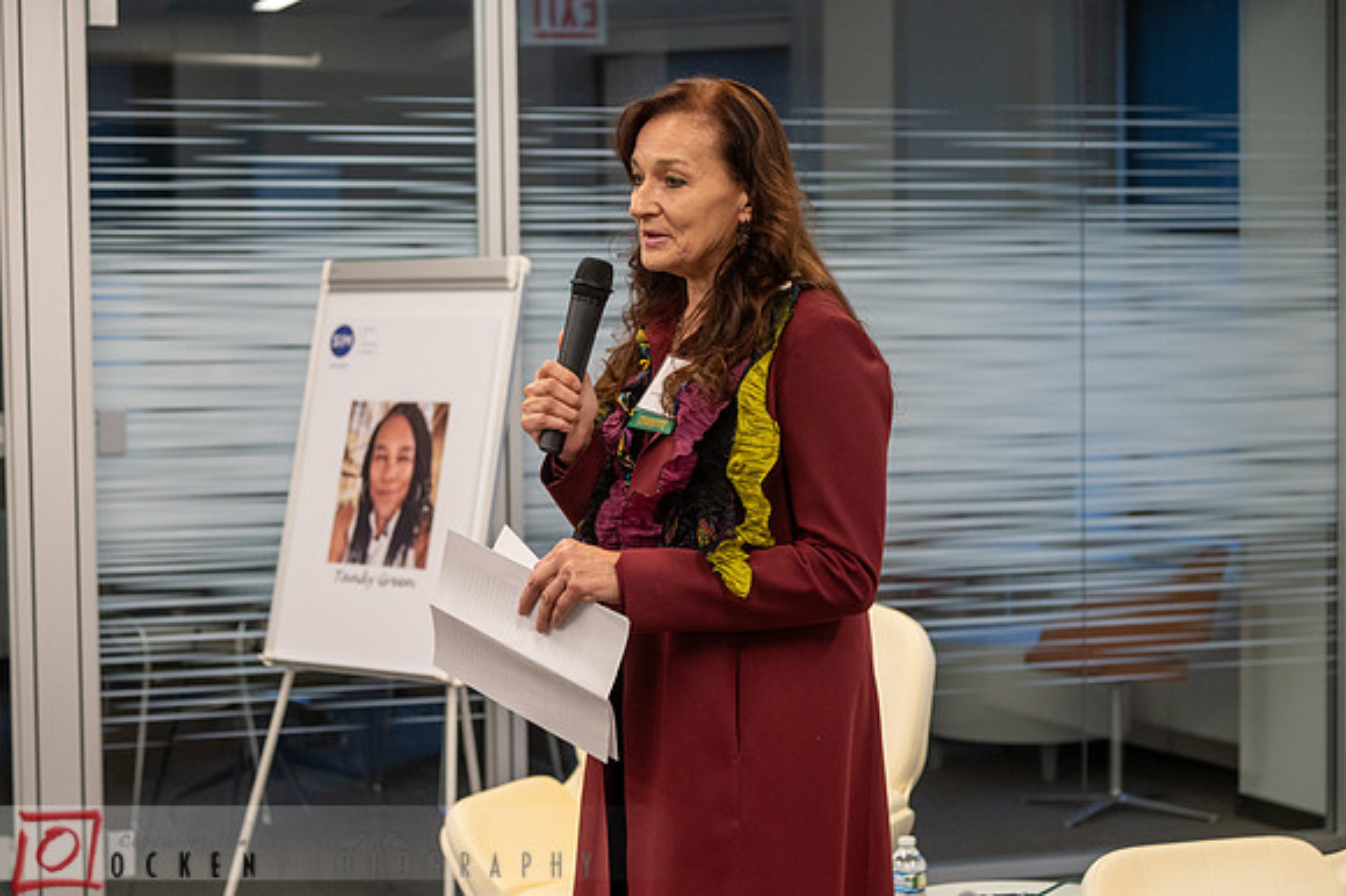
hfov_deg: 27.5
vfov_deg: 18.5
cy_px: 470
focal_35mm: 74
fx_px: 2752
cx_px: 638
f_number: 4
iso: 1600
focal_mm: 65
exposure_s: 1/160
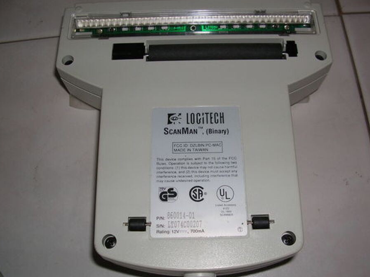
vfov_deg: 36.8
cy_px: 144
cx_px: 183
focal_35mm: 39
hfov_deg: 47.9
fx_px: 417
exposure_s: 1/60.1
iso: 50
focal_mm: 5.8
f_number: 2.8
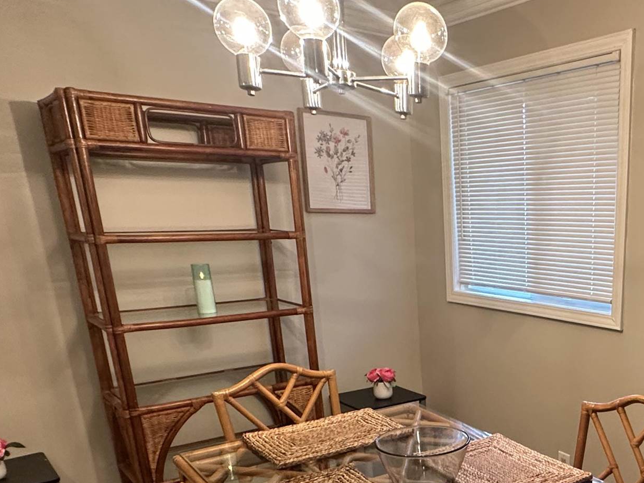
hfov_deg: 48.5
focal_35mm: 35
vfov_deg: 38.4
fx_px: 651
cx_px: 548
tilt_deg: -17.7
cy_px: 419
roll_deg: -1.0
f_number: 2.2
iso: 250
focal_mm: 2.22
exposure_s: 1/60
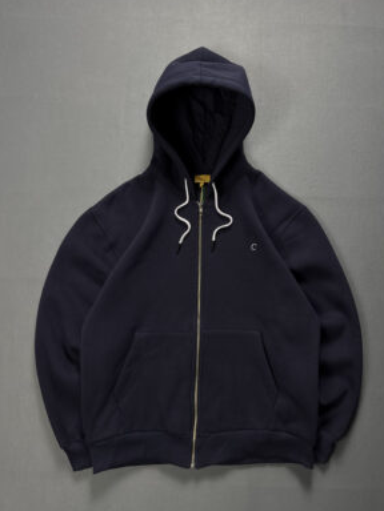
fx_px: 370
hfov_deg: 54.9
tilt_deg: -85.3
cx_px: 197
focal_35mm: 25
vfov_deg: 69.4
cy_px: 258
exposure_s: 1/60
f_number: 1.78
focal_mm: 6.76
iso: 200
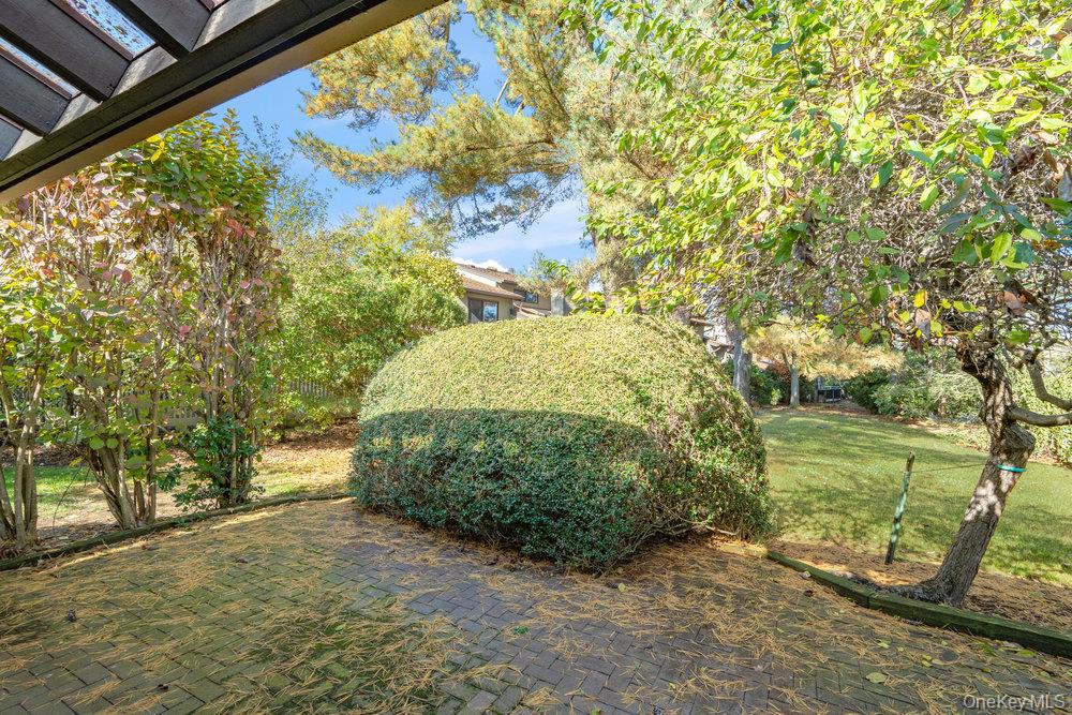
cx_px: 536
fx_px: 476
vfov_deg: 73.8
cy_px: 358
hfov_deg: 96.7
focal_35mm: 16
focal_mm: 16
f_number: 7.1
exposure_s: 1/200
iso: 320
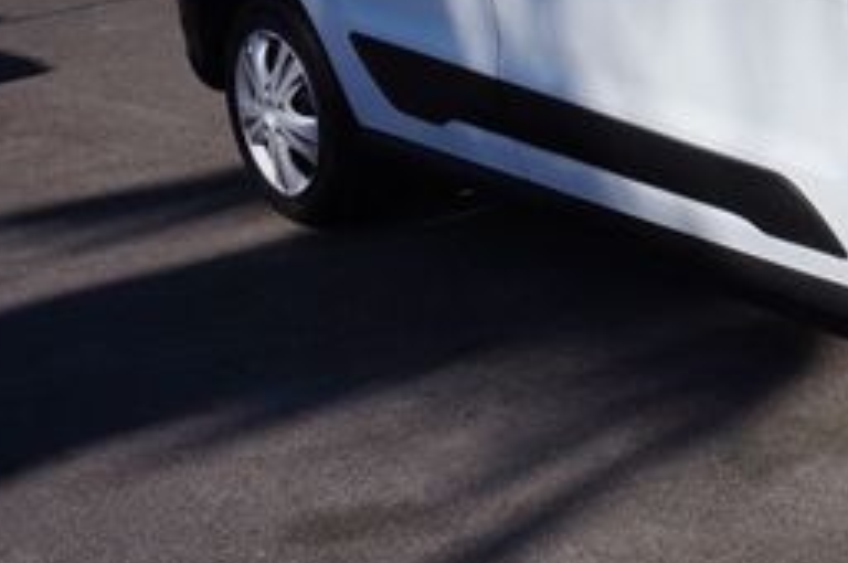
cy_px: -33
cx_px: 1007
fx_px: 1764
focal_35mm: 75
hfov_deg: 24.6
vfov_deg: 17.6
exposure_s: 1/200
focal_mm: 20
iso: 100
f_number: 14
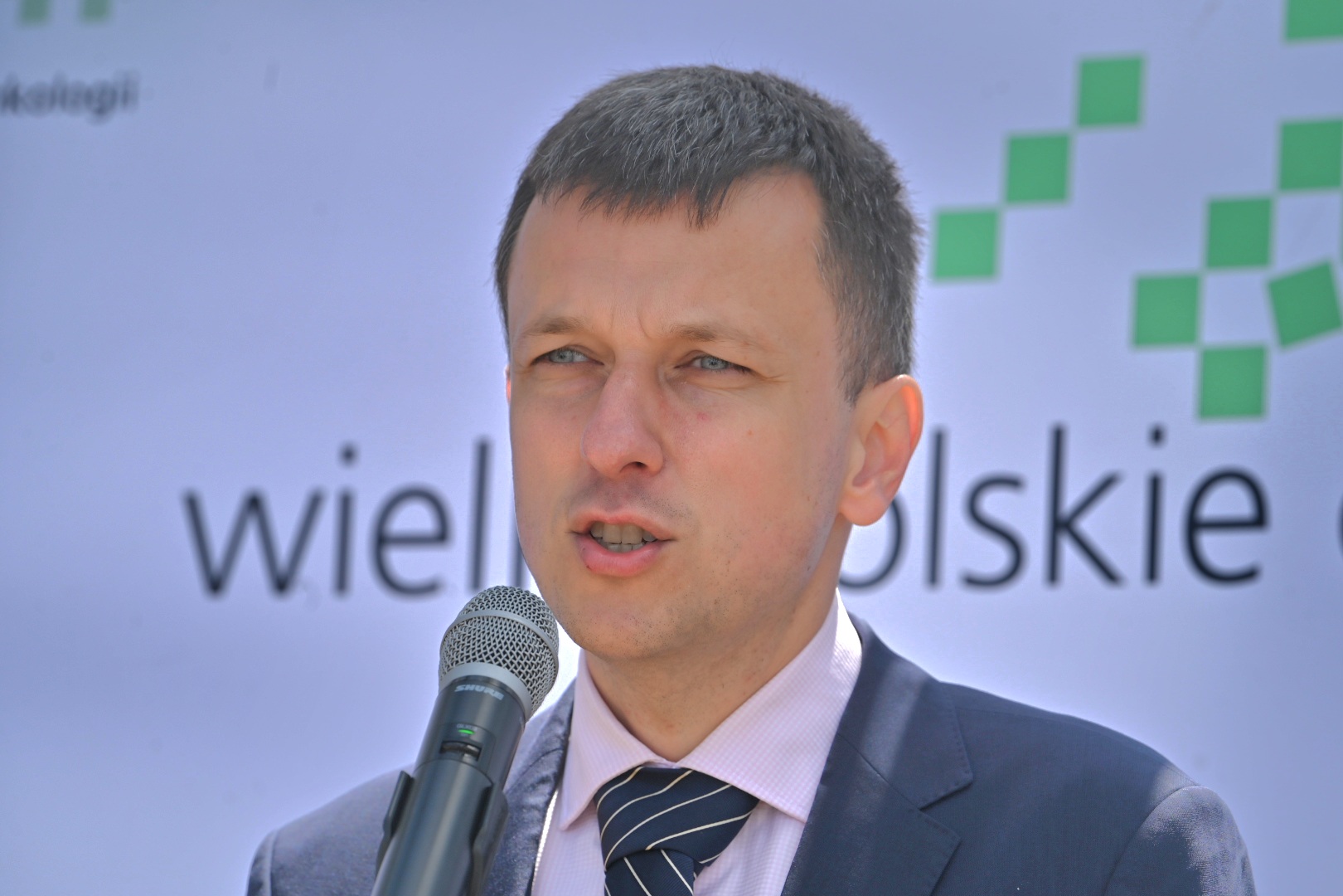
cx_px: 672
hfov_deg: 11.4
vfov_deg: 7.6
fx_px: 6714
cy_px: 448
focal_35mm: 180
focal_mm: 180
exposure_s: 1/400
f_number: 7.1
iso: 100
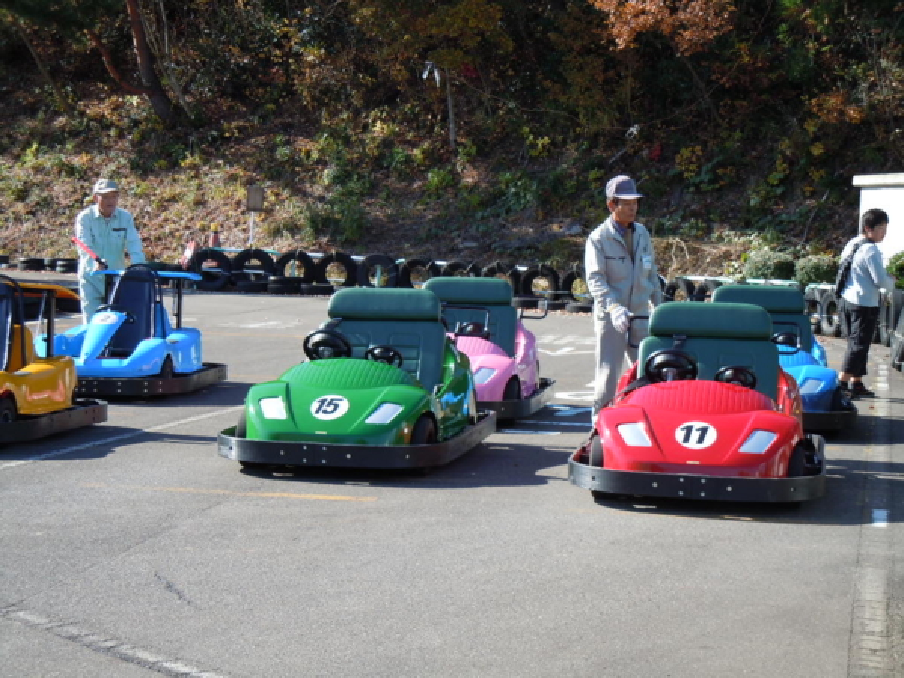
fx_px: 2011
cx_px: 452
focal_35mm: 77
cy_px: 339
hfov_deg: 25.3
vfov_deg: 19.1
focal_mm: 13.9
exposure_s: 1/250
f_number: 4.3
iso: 100
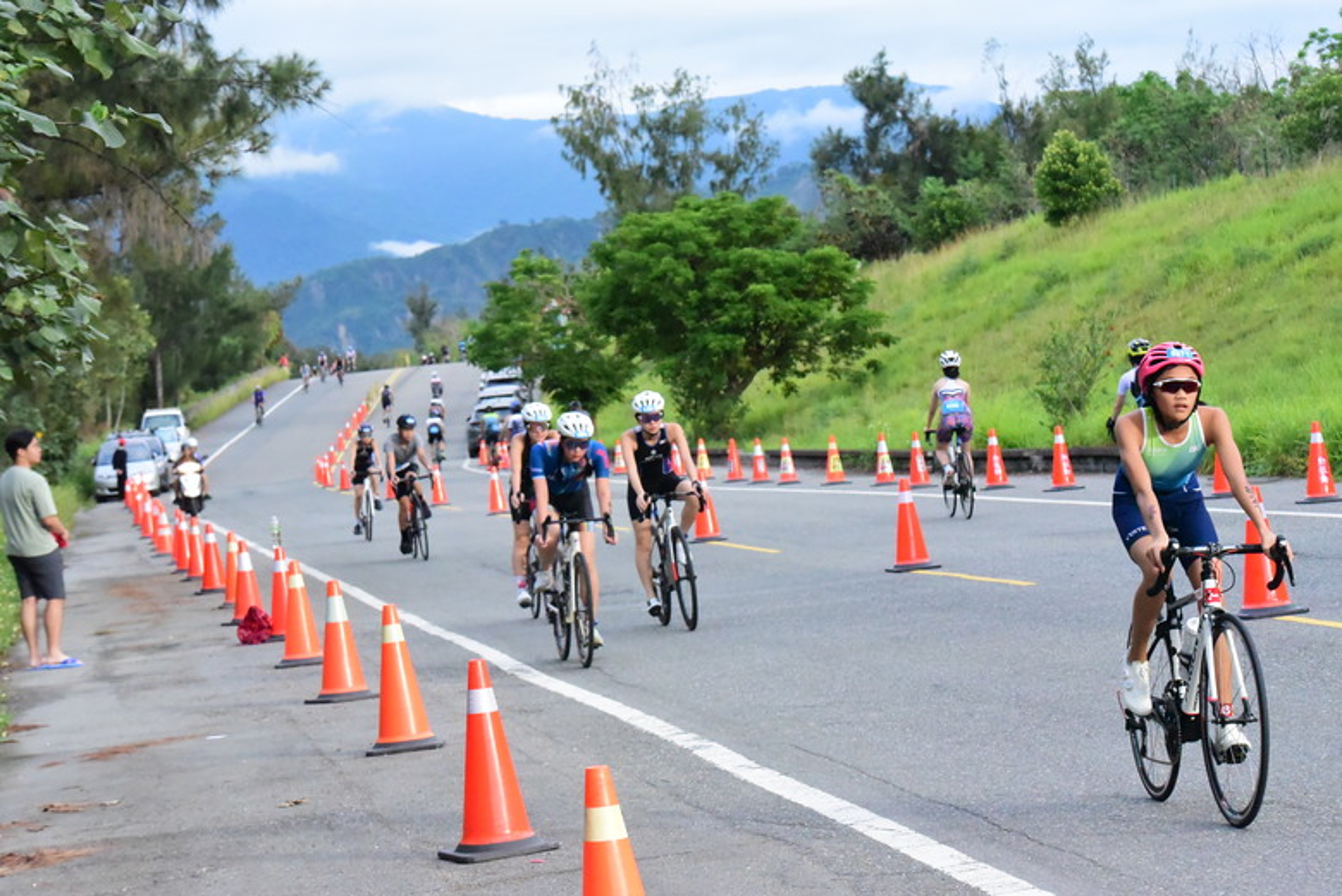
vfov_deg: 12.2
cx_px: 671
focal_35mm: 112
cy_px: 448
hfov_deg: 18.3
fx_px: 4177
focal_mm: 112
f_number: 11
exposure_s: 1/2000
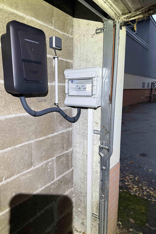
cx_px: 69
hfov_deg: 51.2
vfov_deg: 71.5
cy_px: 117
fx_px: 162
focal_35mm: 25
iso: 400
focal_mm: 6.76
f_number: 1.78
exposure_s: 1/60
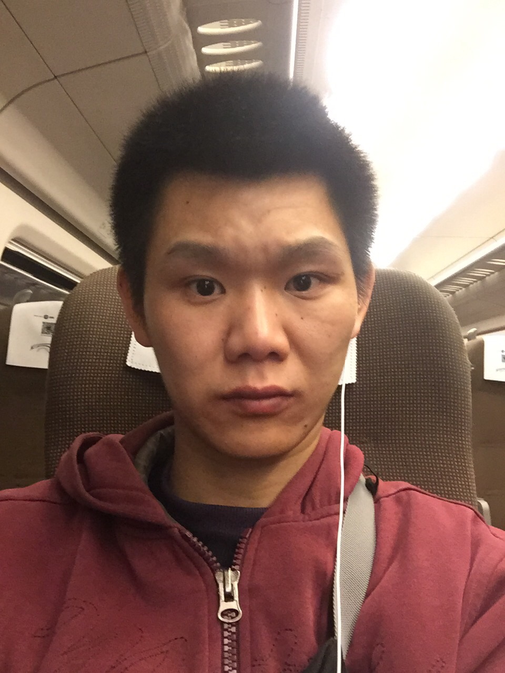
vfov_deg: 58.4
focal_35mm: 31
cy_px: 336
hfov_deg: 45.4
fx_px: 603
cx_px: 252
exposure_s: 1/17
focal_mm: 2.65
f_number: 2.2
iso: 320
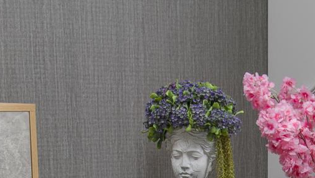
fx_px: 1512
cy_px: 478
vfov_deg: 6.3
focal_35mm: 181
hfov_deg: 11.7
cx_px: 354
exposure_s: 1/250
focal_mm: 35
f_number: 11
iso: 100
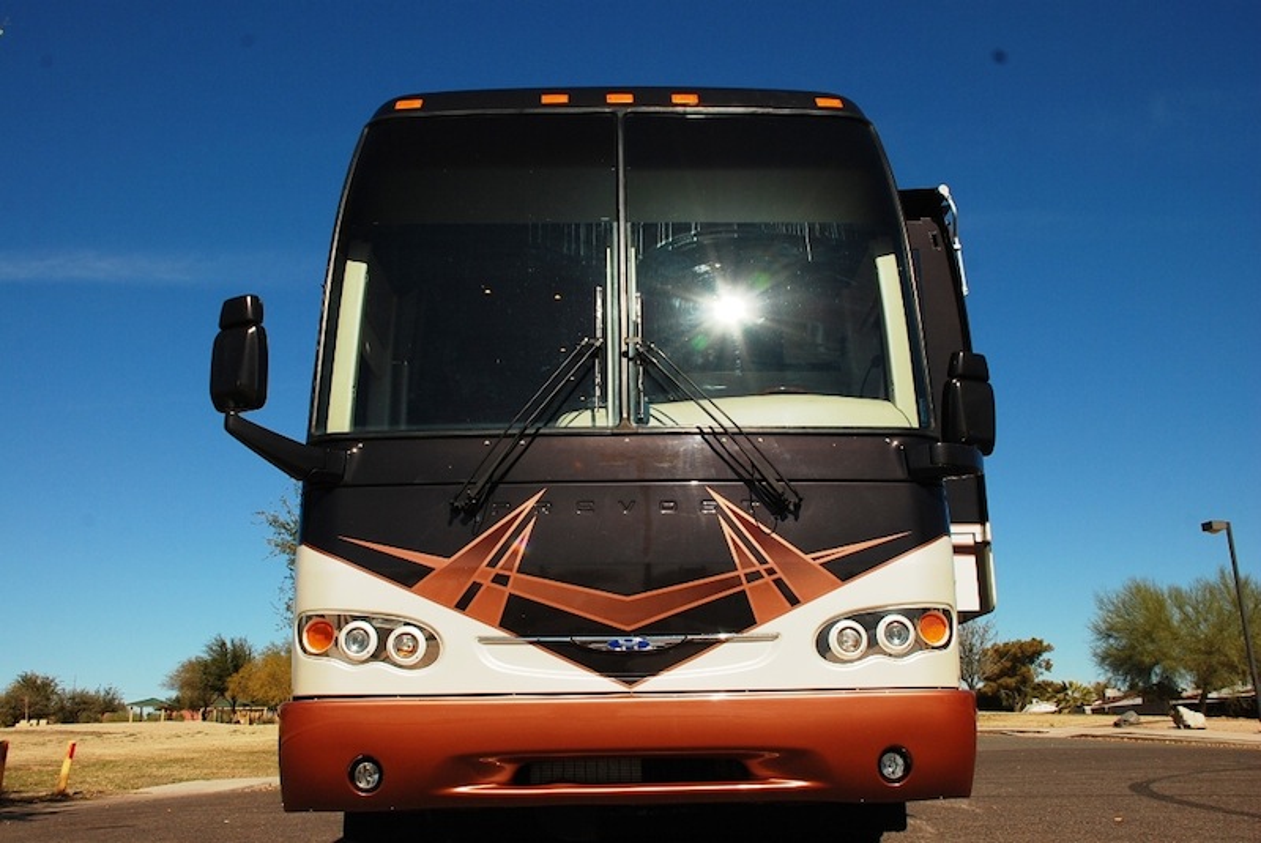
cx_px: 630
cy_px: 422
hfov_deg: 57.2
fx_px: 1157
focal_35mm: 33
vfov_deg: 40.0
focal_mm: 22
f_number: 9
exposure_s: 1/320
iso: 100
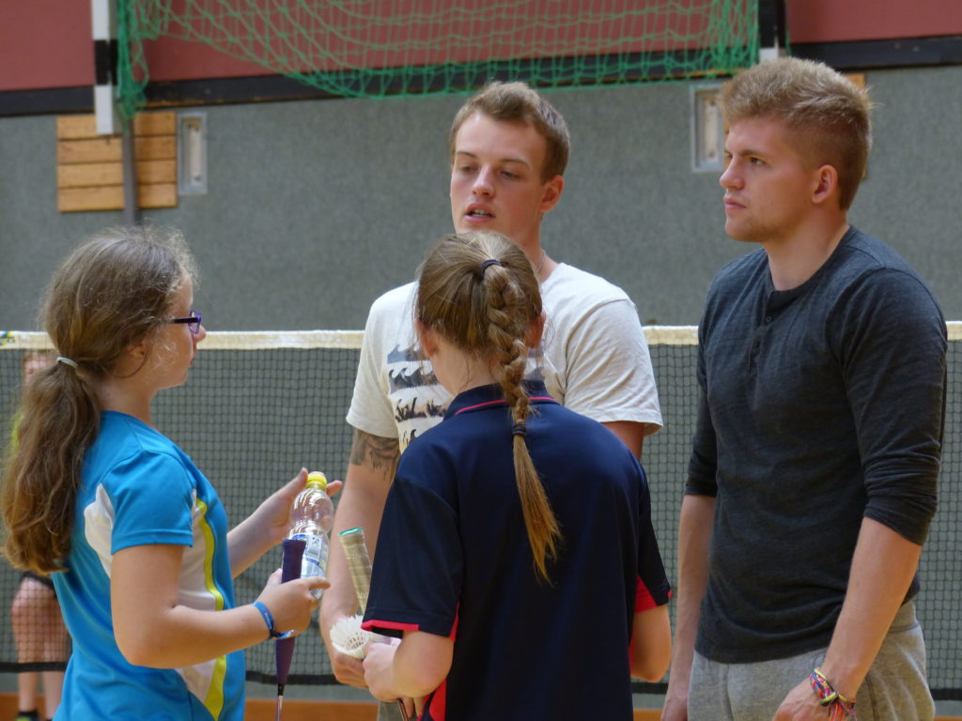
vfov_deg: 8.6
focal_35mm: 173
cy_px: 360
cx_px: 481
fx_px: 4808
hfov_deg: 11.4
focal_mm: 31.1
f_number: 2.8
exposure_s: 1/80
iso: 200
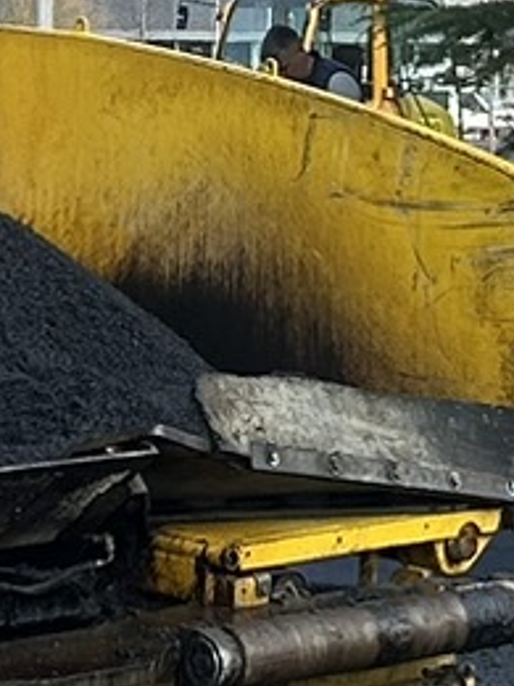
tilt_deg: +5.8
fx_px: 4059
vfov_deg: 9.4
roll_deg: -0.3
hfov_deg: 7.2
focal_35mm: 205
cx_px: 203
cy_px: -282
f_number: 1.5
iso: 50
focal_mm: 5.7
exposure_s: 1/2208
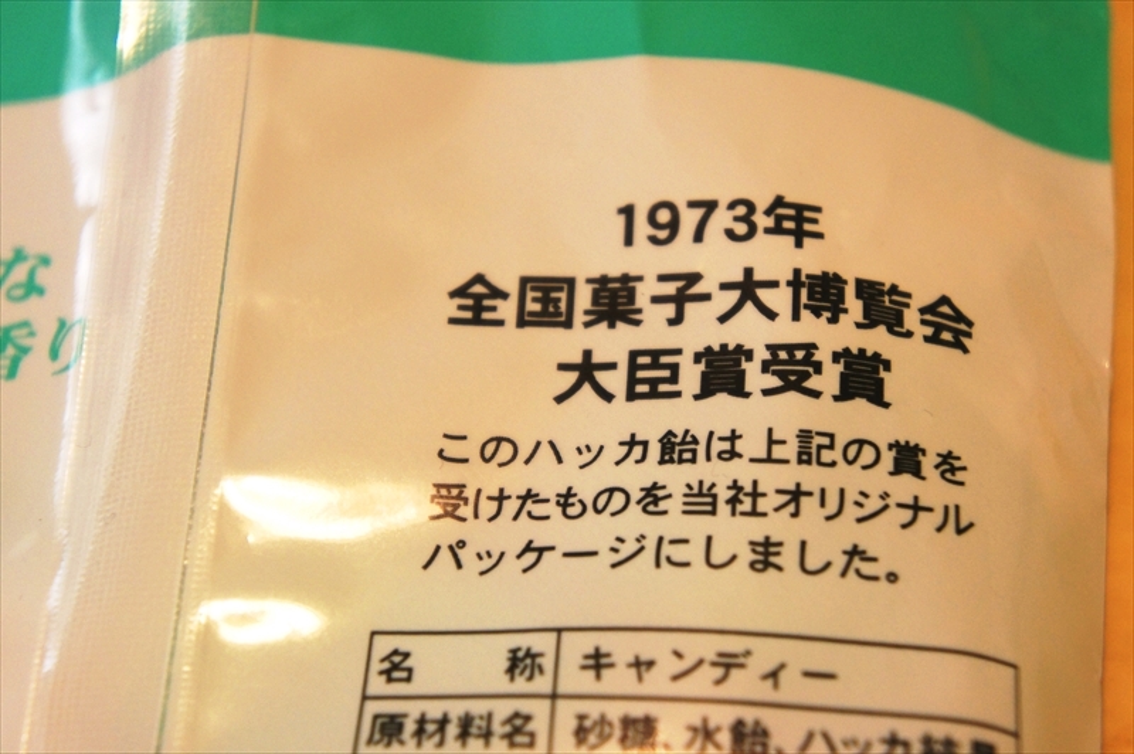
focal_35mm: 82
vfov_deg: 16.5
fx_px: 2597
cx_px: 567
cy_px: 377
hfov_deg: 24.6
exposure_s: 1/20
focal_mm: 55
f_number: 5.6
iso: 1600
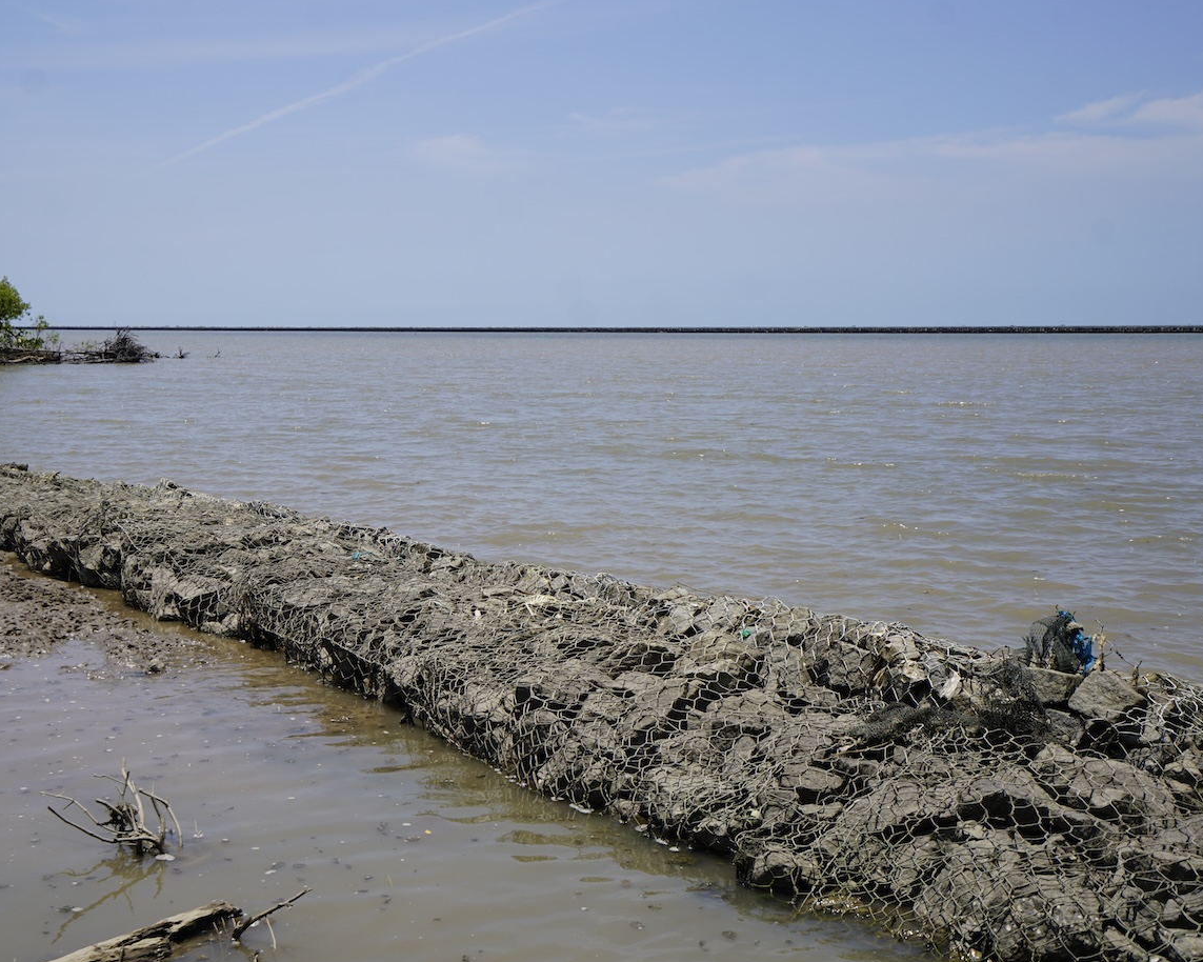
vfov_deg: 32.7
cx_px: 468
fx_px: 1638
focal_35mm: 46
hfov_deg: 40.1
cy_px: 516
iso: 100
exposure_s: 1/1000
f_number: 5
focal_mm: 35
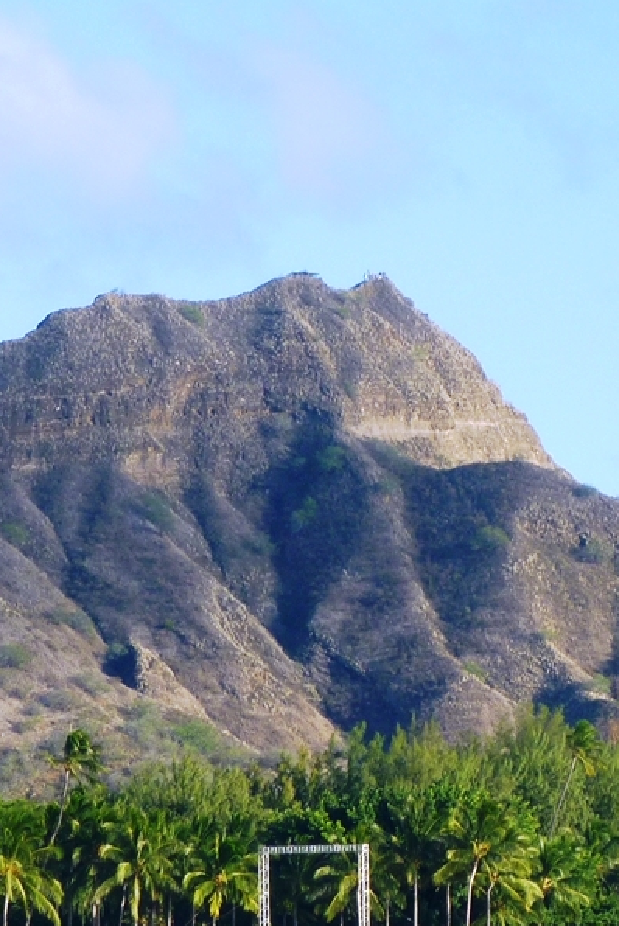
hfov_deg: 4.9
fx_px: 7187
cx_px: 381
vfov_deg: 7.4
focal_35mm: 279
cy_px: 463
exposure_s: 1/200
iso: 80
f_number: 5.9
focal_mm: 22.8
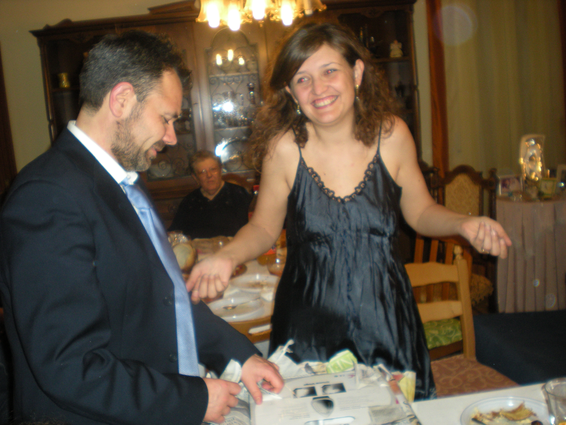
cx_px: 283
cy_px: 212
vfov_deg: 37.7
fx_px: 621
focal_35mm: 38
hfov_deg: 49.0
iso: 166
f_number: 3.1
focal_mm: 6.3
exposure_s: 1/60
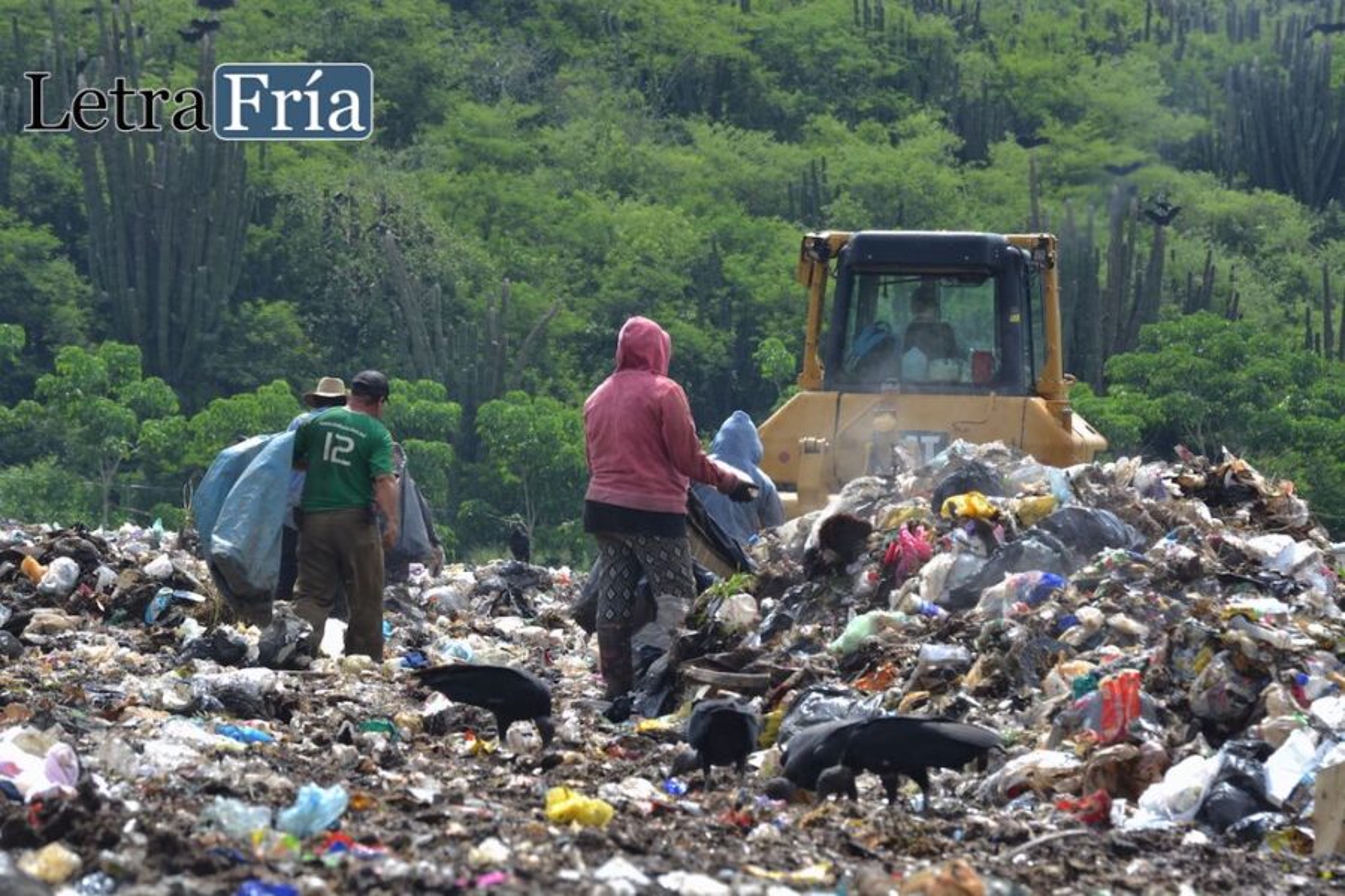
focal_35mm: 195
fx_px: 7285
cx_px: 672
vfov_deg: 7.0
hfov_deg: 10.5
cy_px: 448
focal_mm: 130
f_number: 13
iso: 100
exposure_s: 1/100
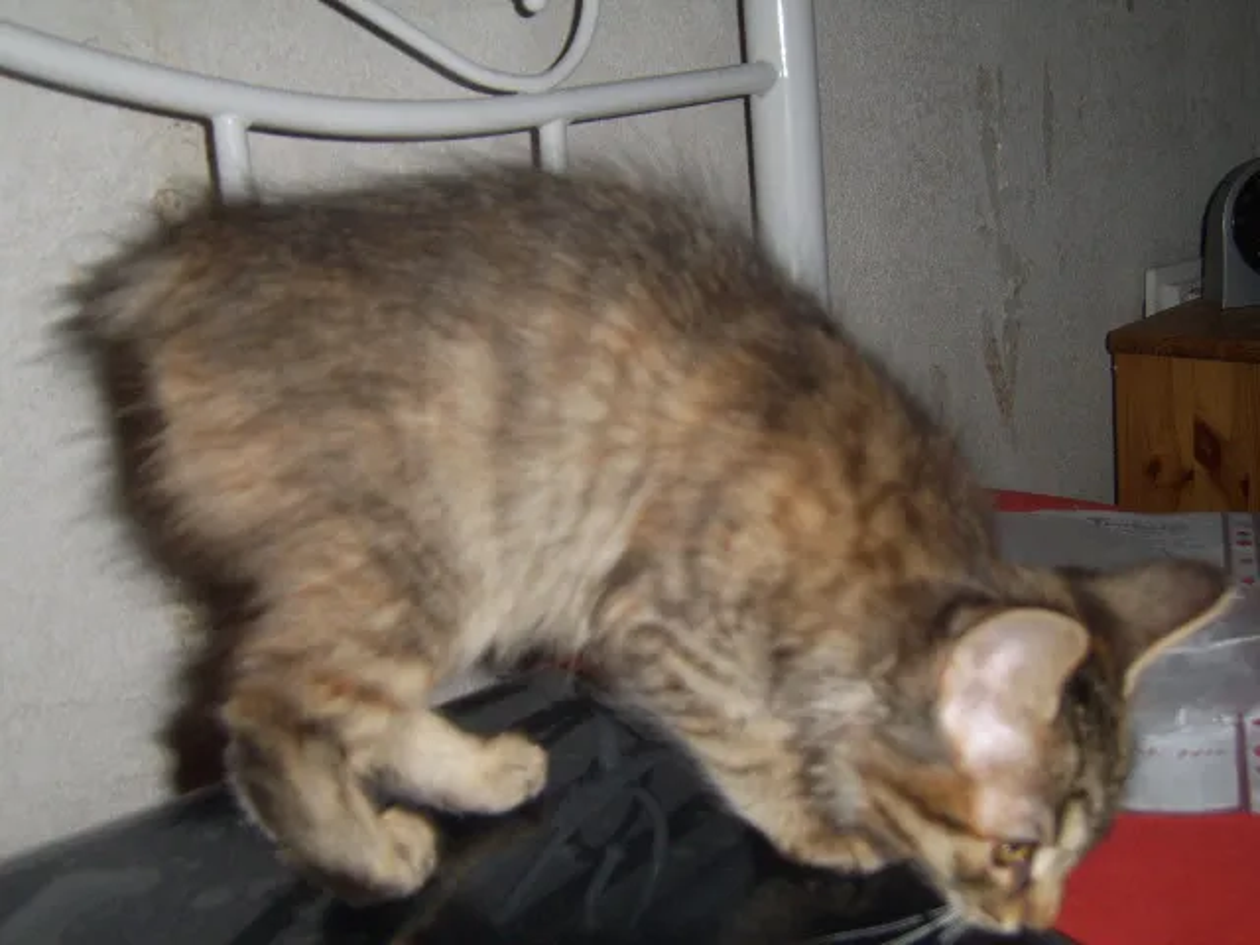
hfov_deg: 38.9
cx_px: 630
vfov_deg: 29.7
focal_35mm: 49
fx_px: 1784
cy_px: 472
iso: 100
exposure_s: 1/40
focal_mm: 10
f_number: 3.2
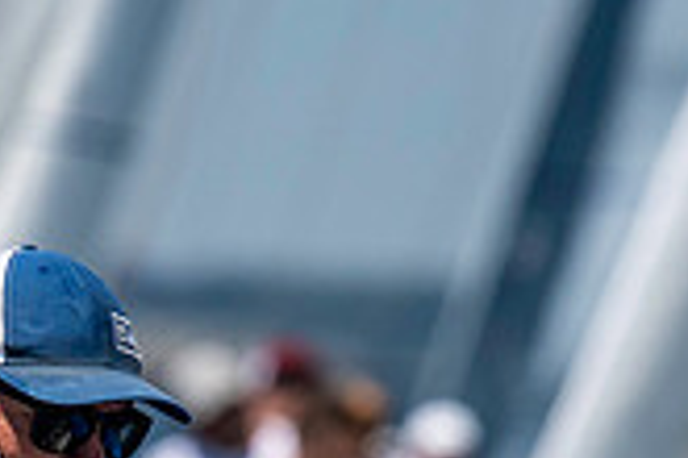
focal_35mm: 1586
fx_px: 30308
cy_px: 568
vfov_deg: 0.9
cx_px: 13
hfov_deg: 1.3
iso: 320
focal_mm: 300
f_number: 5.6
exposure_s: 1/4000
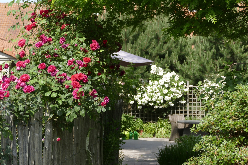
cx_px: 124
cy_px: 82
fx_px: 510
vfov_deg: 18.4
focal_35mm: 74
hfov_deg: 27.3
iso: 125
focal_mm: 26.91
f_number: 3.7
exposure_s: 1/500
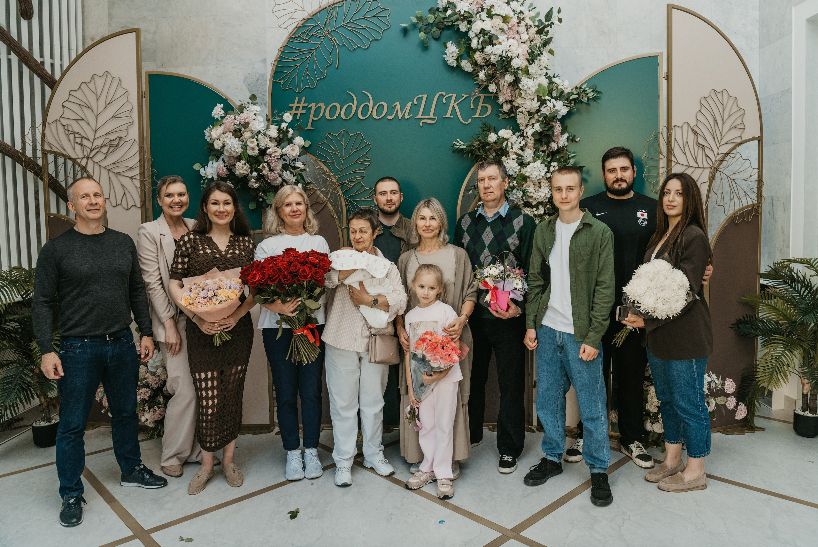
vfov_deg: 51.1
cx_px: 429
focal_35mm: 25
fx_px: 571
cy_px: 261
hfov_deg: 71.1
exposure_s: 1/160
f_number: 4.5
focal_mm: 24
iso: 500
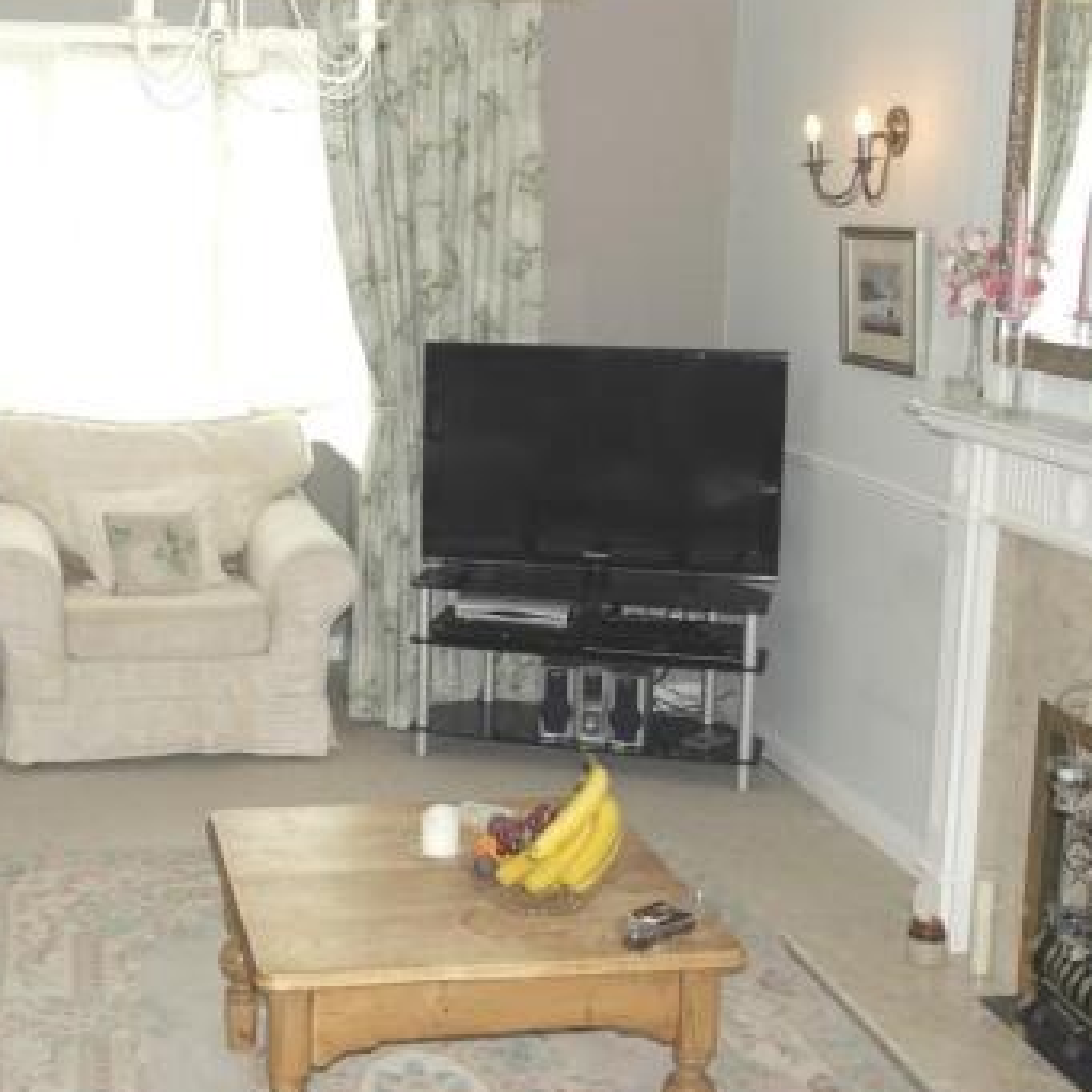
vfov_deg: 34.6
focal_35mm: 49
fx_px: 1749
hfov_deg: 34.1
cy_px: 456
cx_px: 293
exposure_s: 1/40
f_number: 3.5
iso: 200
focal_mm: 20
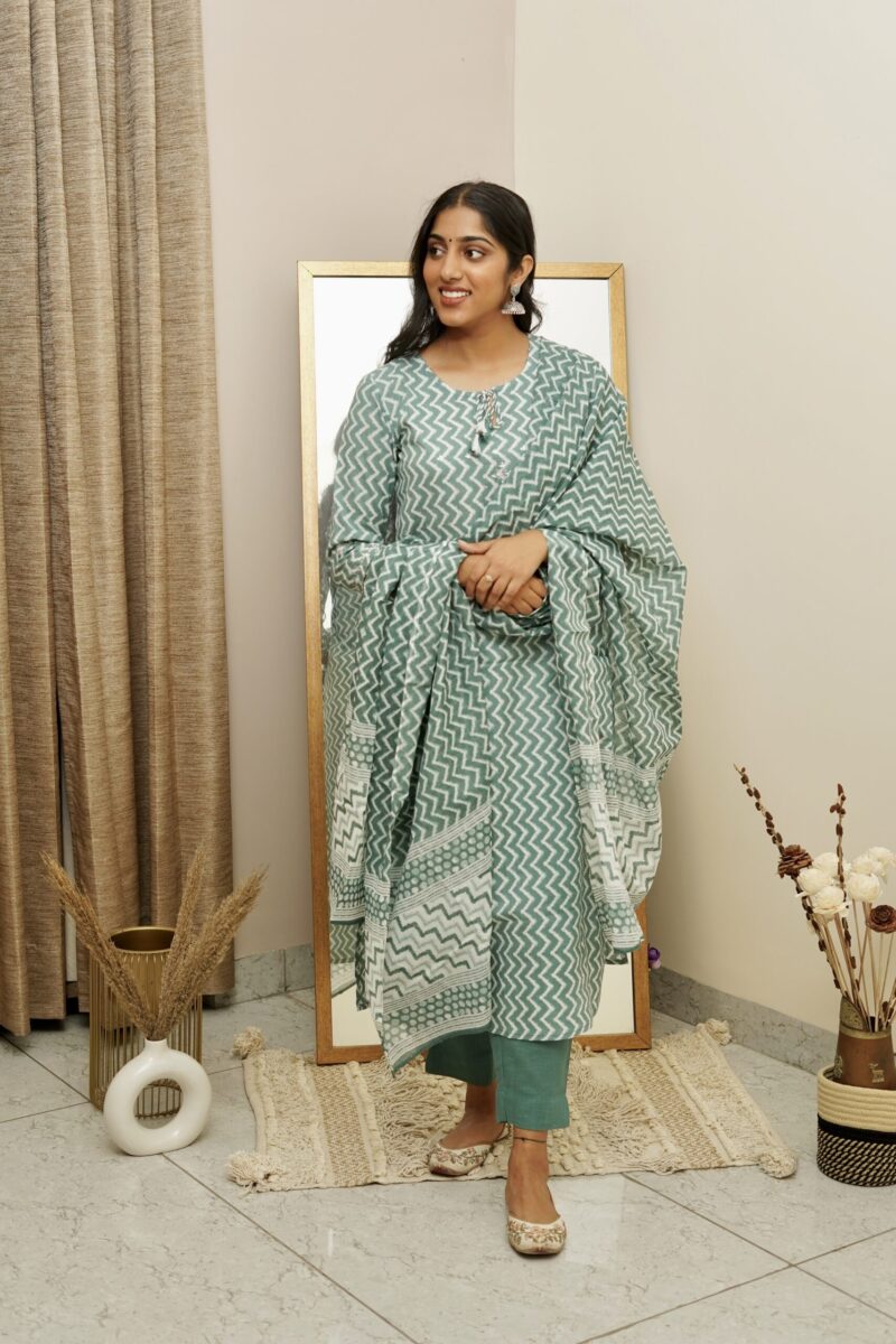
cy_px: 672
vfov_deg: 39.6
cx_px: 448
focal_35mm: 50
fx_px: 1867
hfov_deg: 27.0
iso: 500
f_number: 4
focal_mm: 50
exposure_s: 1/250
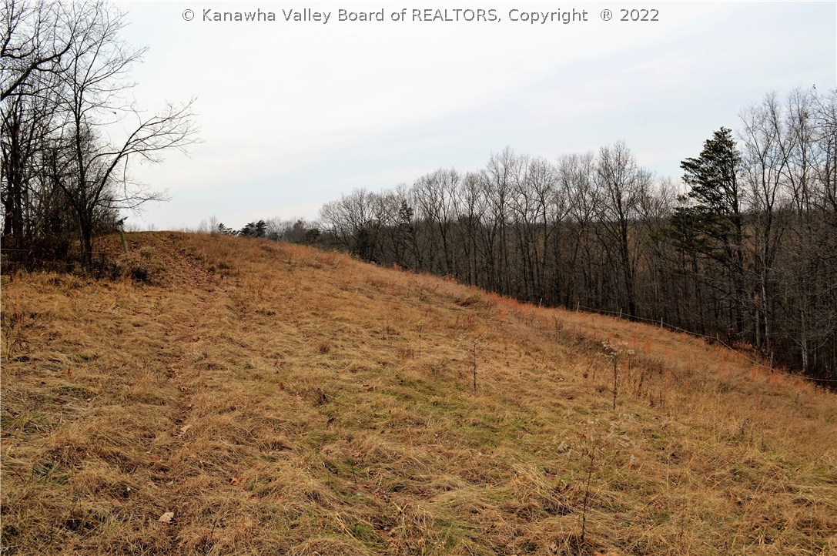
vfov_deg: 39.9
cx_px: 418
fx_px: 766
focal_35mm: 33
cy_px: 278
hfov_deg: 57.3
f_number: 8
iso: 100
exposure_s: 1/160
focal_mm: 22
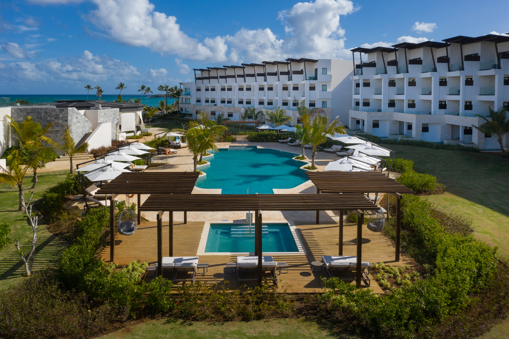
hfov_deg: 65.5
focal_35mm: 28
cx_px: 254
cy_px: 170
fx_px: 396
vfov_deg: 46.4
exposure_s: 1/100
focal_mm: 10.26
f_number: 5.6
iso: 100
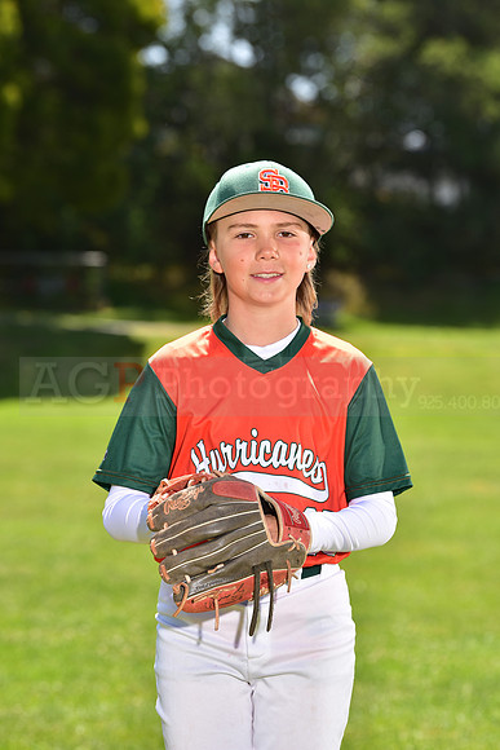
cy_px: 375
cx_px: 250
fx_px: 3019
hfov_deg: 9.5
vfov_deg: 14.2
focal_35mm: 145
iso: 80
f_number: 5.6
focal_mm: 145
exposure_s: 1/200
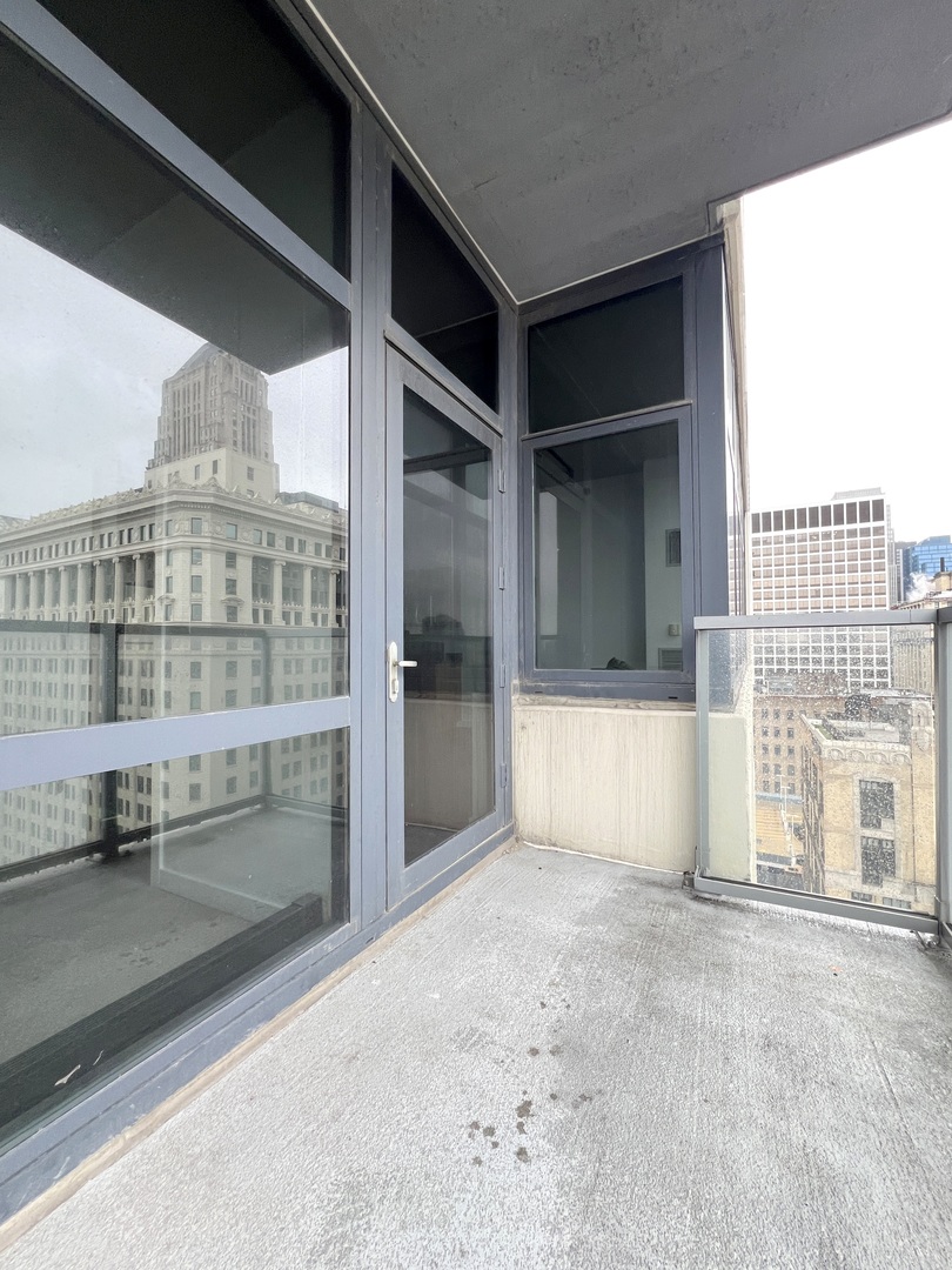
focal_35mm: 13
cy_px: 635
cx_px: 476
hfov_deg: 89.9
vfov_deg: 106.2
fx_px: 477
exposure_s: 1/99
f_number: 1.8
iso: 80
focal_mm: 1.57
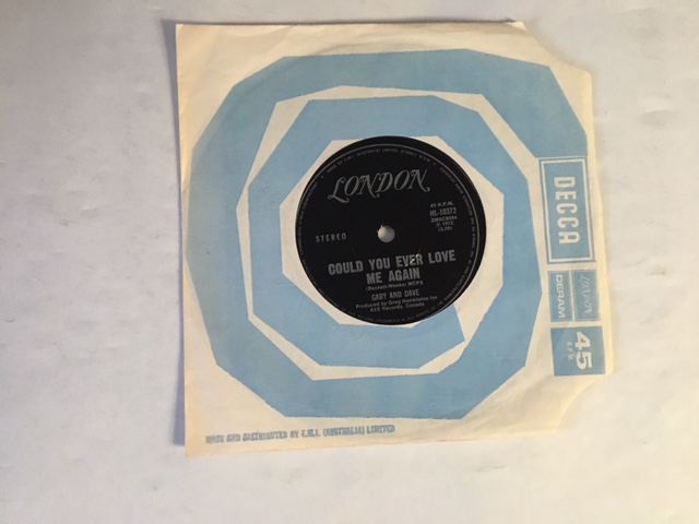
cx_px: 350
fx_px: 586
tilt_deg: -85.0
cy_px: 262
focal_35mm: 29
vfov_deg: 48.2
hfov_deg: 61.7
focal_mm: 4.15
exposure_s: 1/25
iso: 200
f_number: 2.2
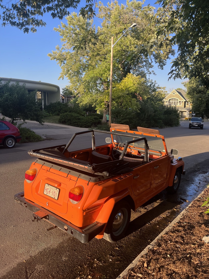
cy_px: 140
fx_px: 209
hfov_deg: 53.1
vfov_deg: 67.3
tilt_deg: -10.2
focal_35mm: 26
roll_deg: +0.4
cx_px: 104
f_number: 1.6
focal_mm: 5.1
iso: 50
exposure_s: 1/688
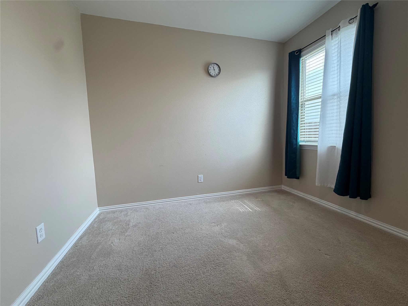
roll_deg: +2.0
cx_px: 204
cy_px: 153
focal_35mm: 14
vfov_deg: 85.7
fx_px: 165
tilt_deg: -5.2
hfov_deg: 102.1
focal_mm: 2.22
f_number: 2.2
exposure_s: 1/120
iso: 125
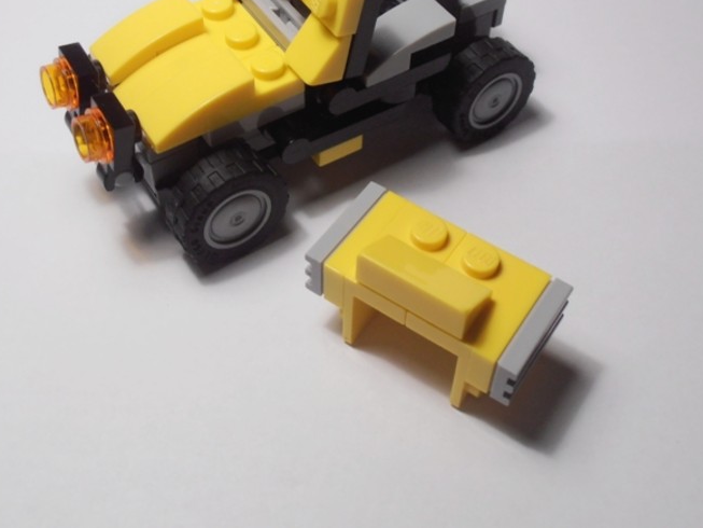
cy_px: 165
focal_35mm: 51
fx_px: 1036
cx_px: 349
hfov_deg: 37.5
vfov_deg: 28.3
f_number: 3.9
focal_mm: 6.61
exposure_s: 1/60
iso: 80
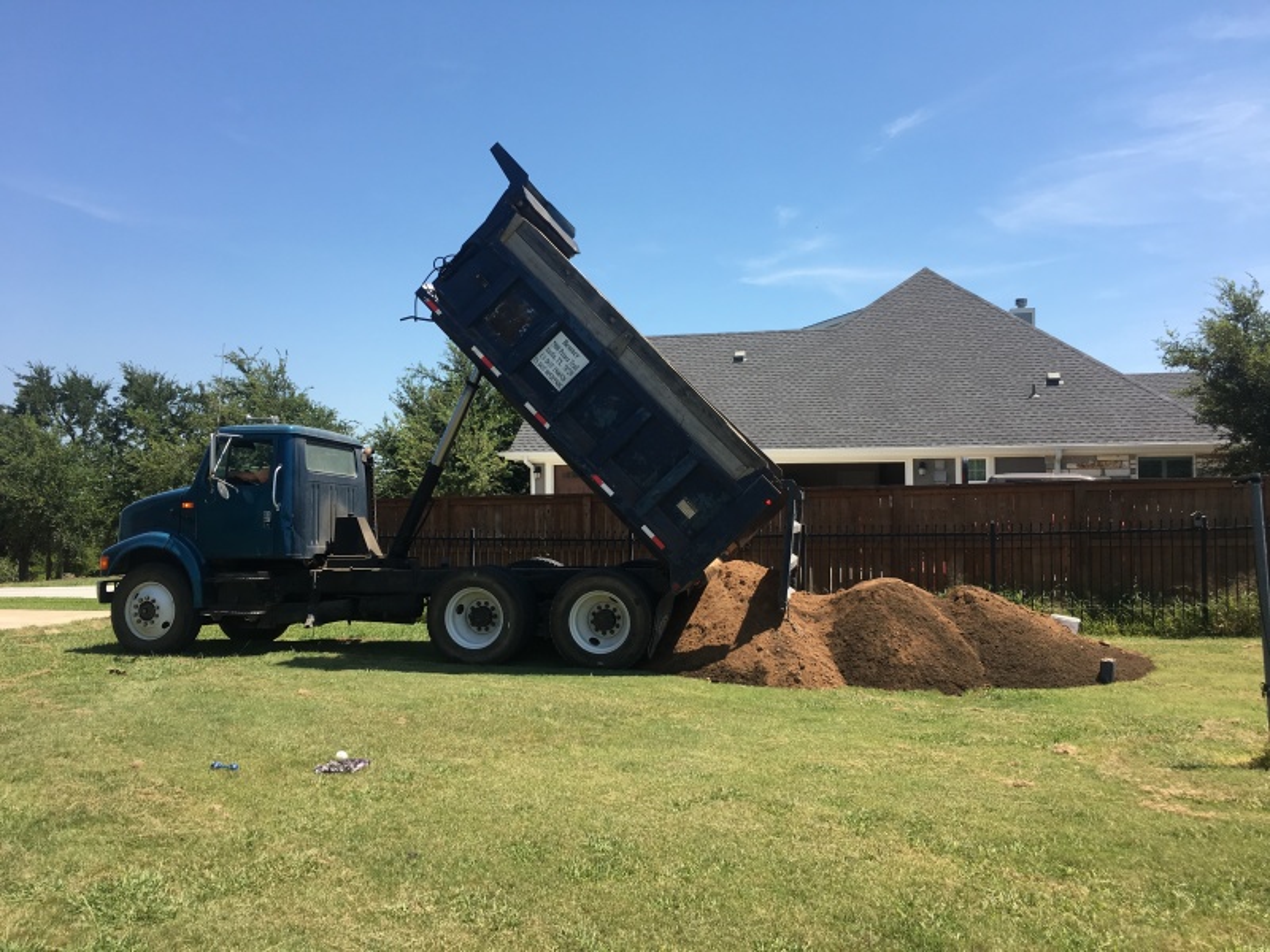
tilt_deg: +1.7
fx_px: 1064
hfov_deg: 61.7
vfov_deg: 48.2
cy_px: 476
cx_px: 635
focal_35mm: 29
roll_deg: -0.8
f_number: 2.2
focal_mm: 4.15
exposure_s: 1/1202
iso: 25
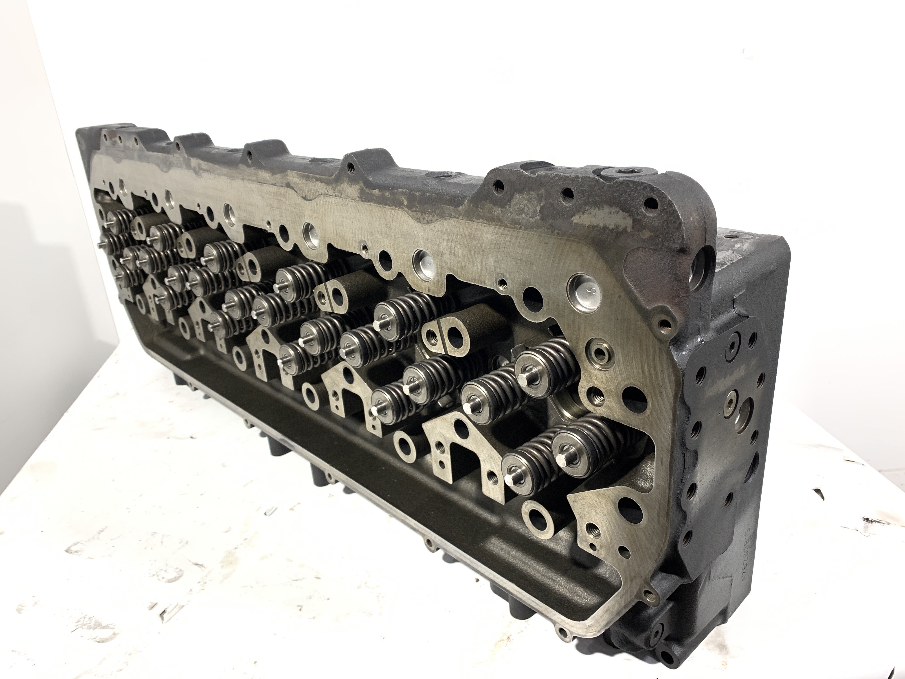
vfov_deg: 53.1
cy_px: 340
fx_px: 680
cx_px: 452
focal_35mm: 26
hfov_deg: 67.3
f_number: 1.8
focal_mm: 4.25
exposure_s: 1/120
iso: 64
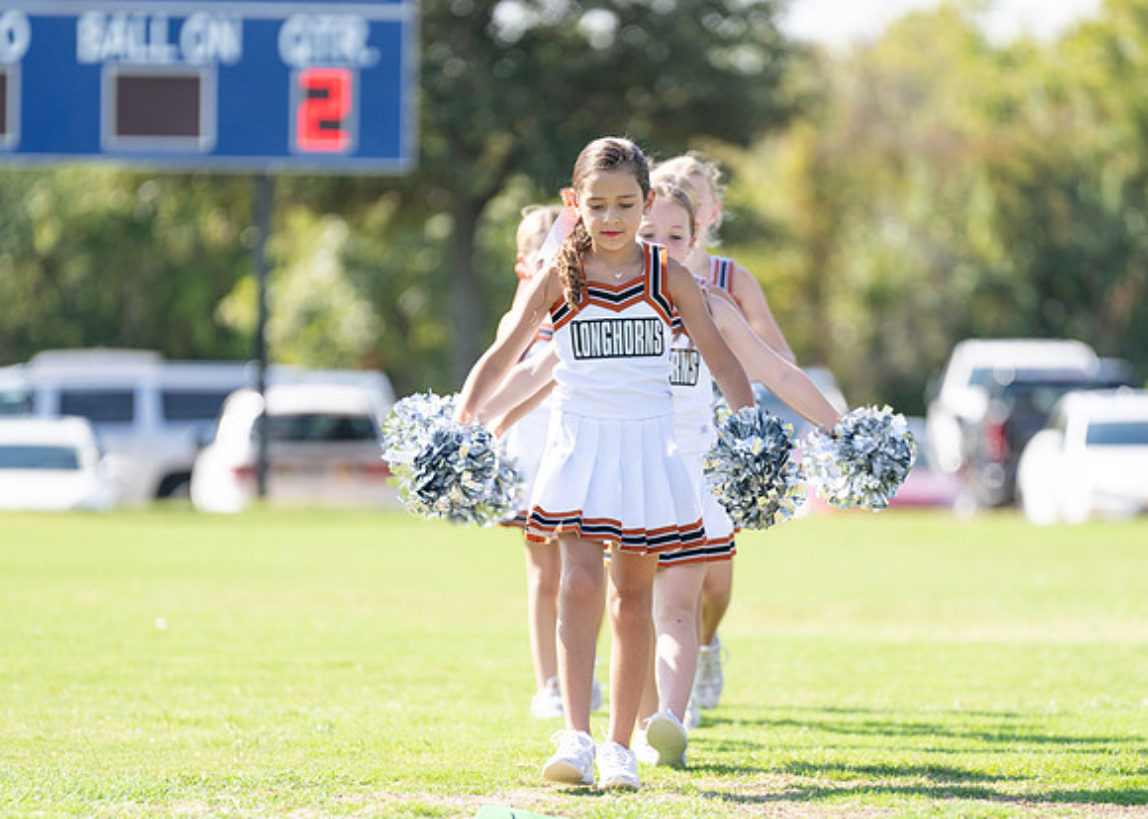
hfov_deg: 7.7
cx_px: 629
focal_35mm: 262
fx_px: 8526
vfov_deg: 5.5
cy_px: 502
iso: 200
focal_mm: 200
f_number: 2.8
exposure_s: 1/1600
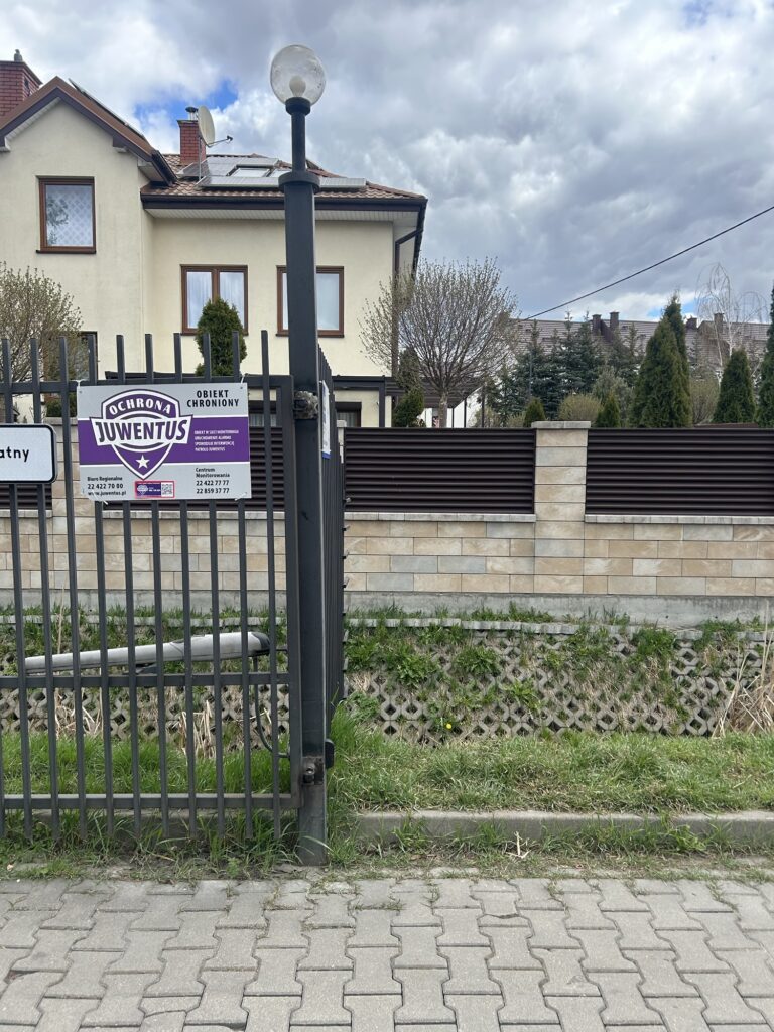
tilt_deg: -4.9
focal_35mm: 26
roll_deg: -1.2
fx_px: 775
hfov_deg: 53.1
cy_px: 516
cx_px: 387
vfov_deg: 67.3
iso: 50
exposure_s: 1/1412
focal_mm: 5.7
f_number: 1.5
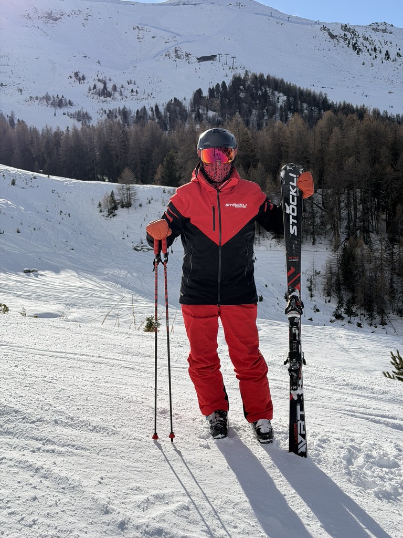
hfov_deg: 30.3
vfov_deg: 39.7
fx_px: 745
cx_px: 202
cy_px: 269
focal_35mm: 48
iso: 64
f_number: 1.78
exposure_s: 1/8772
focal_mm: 6.76
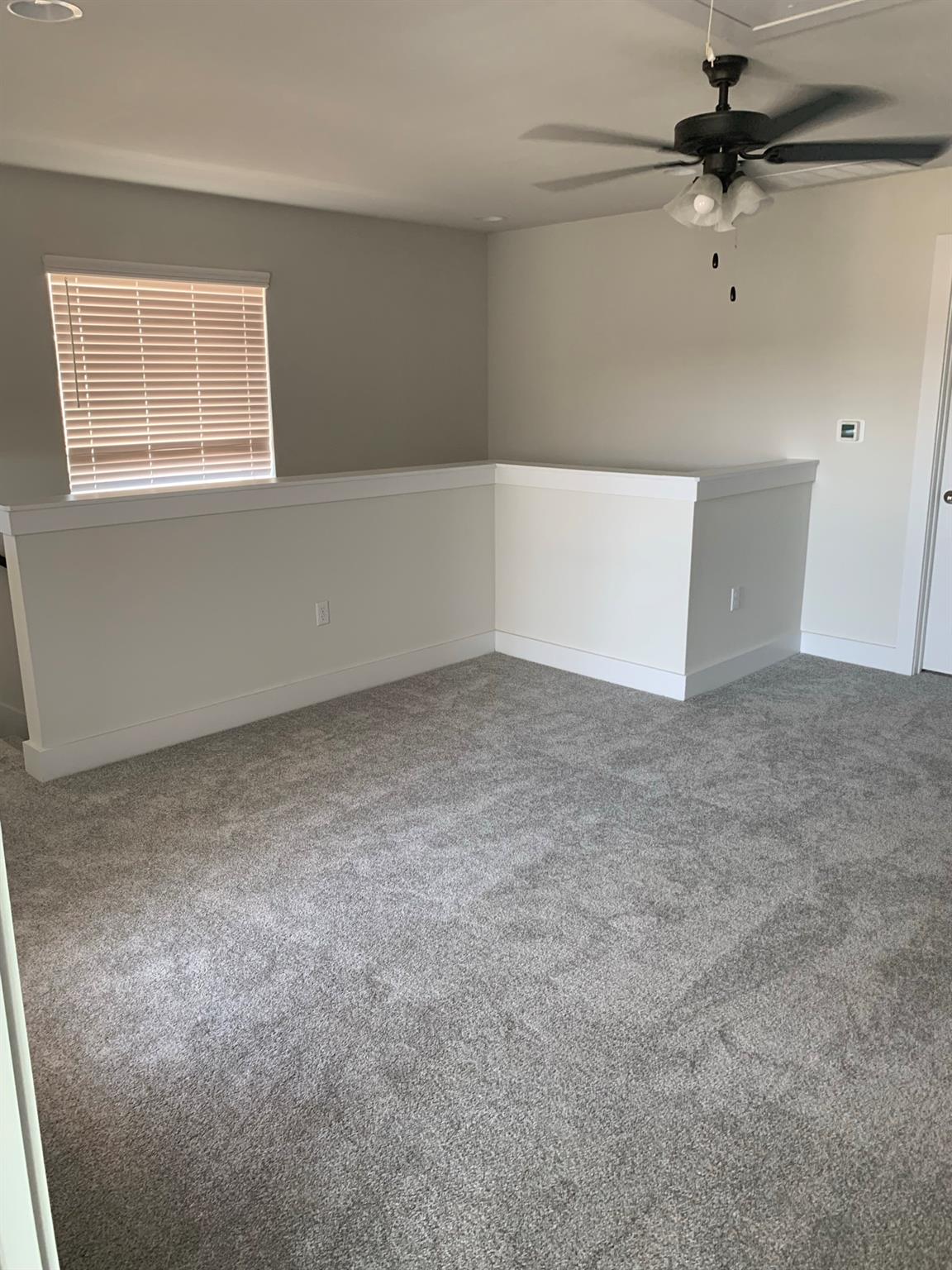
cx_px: 476
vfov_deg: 67.3
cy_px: 635
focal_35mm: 26
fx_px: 953
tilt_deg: -11.1
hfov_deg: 53.1
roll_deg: -1.0
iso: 100
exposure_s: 1/66
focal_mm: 4.25
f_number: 1.8
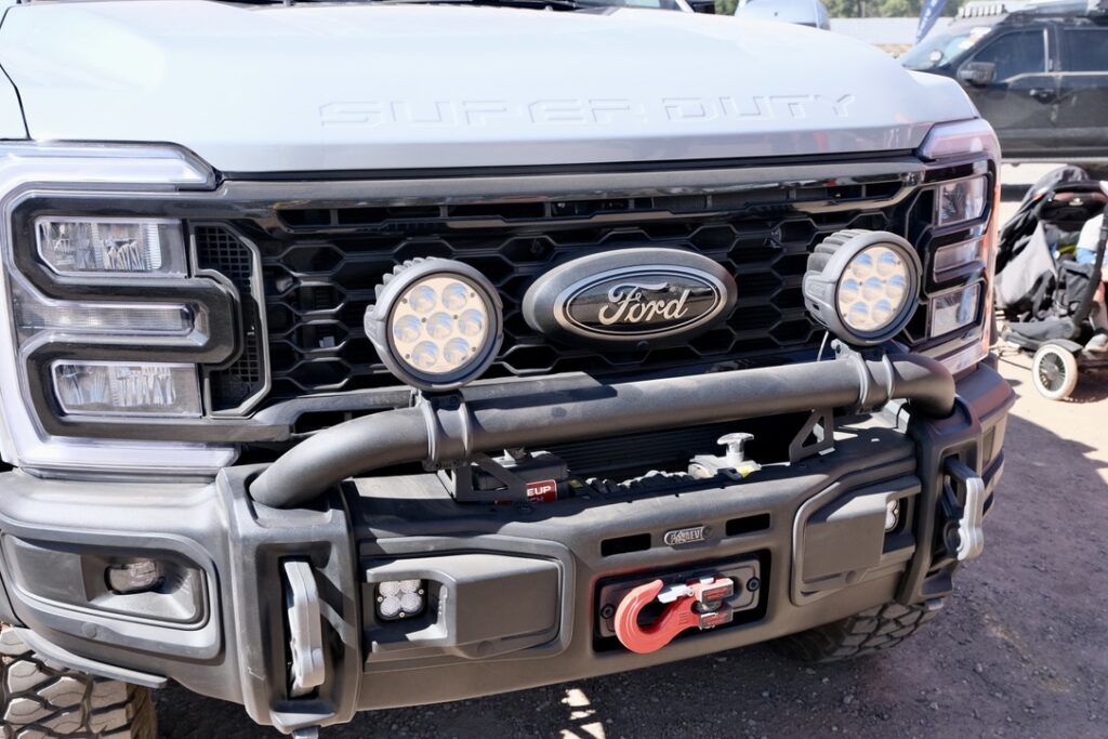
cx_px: 554
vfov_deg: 40.0
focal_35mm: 33
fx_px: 1016
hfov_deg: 57.2
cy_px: 370
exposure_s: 1/280
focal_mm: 22.3
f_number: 5.6
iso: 320
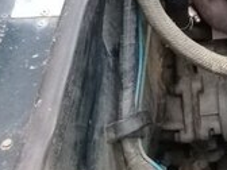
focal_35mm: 122
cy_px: -83
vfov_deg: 11.6
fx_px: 800
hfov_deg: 15.1
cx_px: 326
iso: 200
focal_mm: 3.3
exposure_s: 1/25
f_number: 2.2
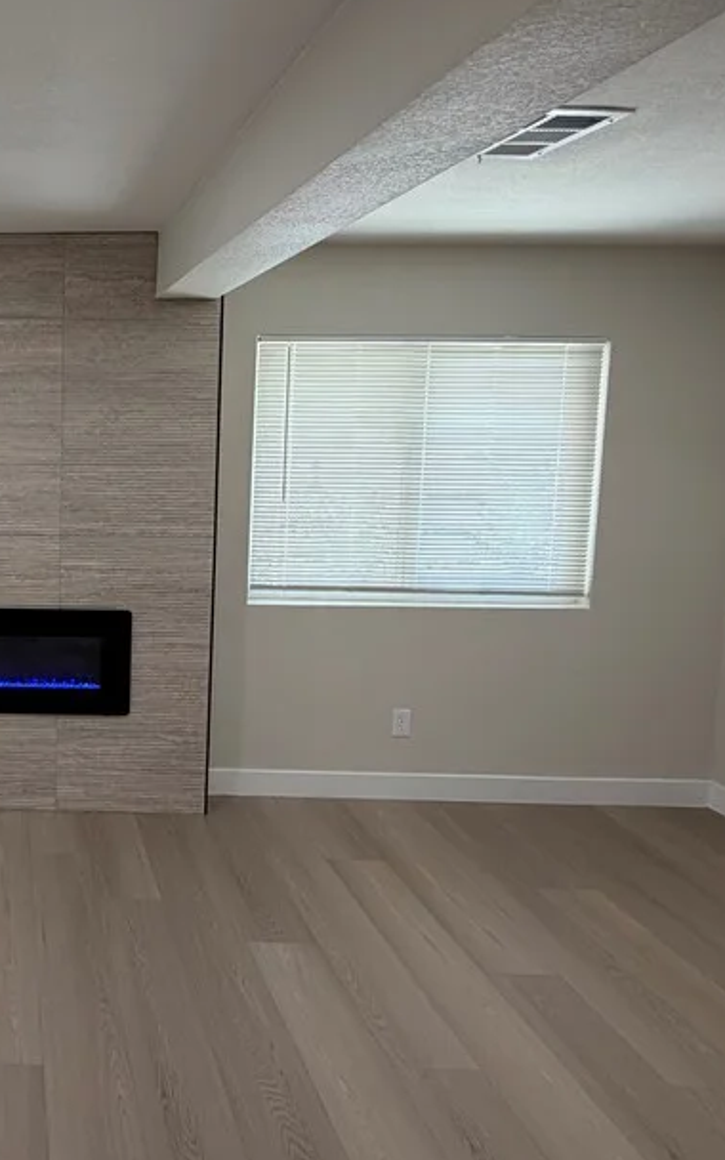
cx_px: -21
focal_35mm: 25
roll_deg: -0.1
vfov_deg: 72.1
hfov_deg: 41.8
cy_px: 490
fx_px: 790
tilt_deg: -5.2
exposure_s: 1/120
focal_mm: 2.22
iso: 125
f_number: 2.2
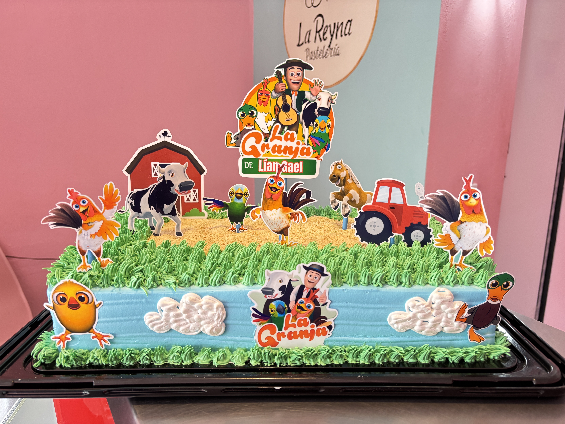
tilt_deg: -12.8
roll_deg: -0.6
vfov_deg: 53.1
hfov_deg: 67.3
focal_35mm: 26
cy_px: 212
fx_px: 424
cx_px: 282
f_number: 1.6
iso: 250
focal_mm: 5.96
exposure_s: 1/60
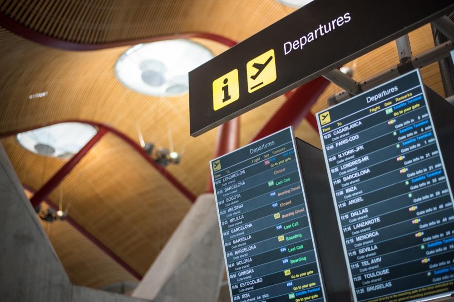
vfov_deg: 27.0
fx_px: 631
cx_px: 227
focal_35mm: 50
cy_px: 151
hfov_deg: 39.6
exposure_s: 1/320
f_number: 1.8
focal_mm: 50
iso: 500
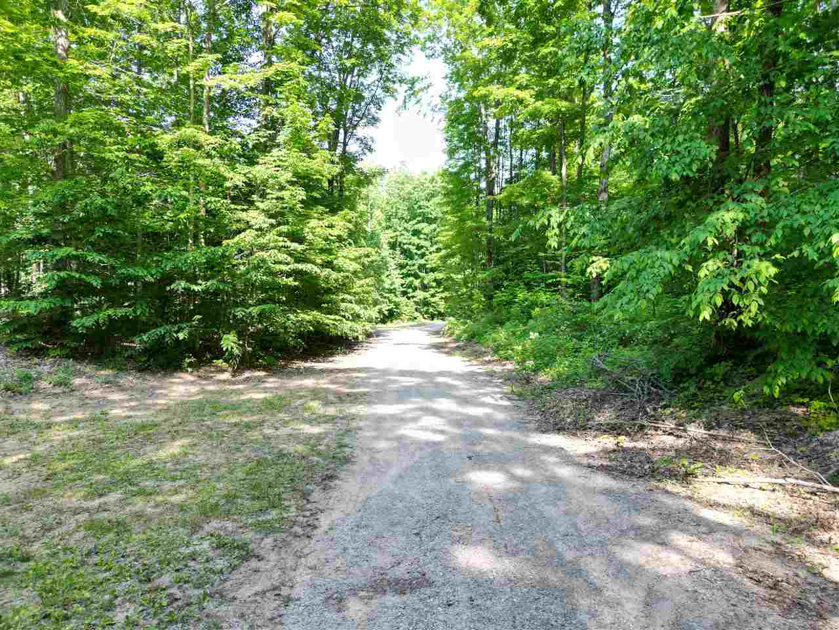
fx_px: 582
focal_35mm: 24
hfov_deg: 71.6
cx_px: 420
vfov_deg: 56.8
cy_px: 315
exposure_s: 1/400
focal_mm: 6.72
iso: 120
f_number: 1.7
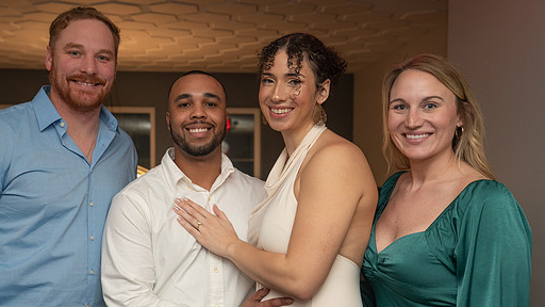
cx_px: 245
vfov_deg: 23.4
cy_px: 193
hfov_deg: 40.5
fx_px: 737
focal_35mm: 51
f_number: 4
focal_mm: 43
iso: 2000
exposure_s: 1/60
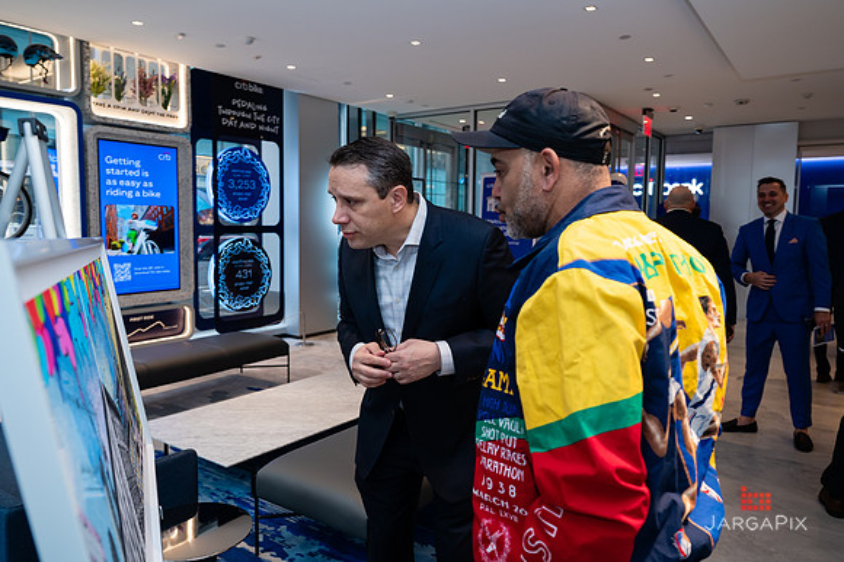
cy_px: 270
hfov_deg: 69.8
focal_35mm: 26
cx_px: 405
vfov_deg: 49.8
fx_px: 605
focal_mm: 24
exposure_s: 1/160
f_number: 4
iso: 400
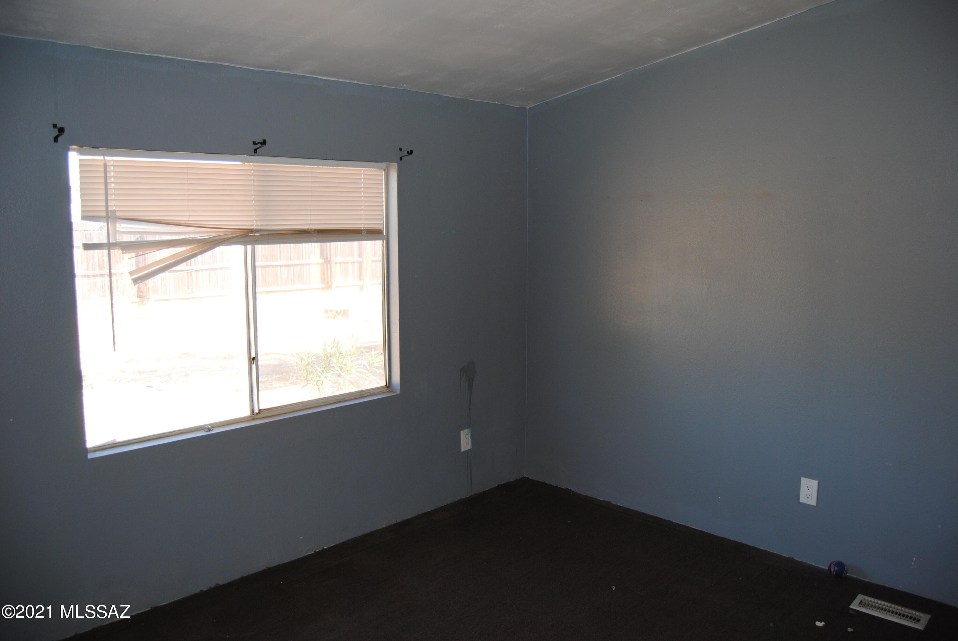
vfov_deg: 48.0
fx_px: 719
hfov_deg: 67.3
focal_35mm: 27
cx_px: 479
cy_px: 320
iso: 200
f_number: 3.5
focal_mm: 18
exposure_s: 1/125
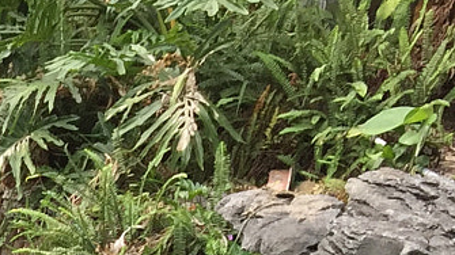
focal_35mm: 151
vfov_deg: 7.2
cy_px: 756
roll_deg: -2.6
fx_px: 1821
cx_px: -433
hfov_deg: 12.6
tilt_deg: -31.3
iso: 32
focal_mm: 4.15
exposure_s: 1/391
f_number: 2.2
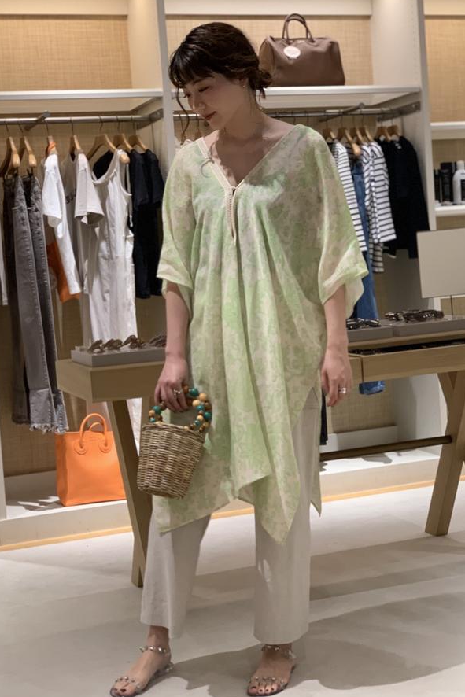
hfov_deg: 23.8
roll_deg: +0.7
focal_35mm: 57
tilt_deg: -3.4
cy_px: 358
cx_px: 254
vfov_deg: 35.0
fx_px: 1104
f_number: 2.4
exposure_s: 1/60
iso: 125
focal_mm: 6
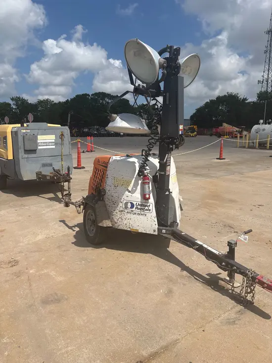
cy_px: 182
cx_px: 136
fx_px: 272
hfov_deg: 53.1
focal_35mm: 26
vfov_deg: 67.3
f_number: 1.6
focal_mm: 5.96
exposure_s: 1/6711
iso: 50
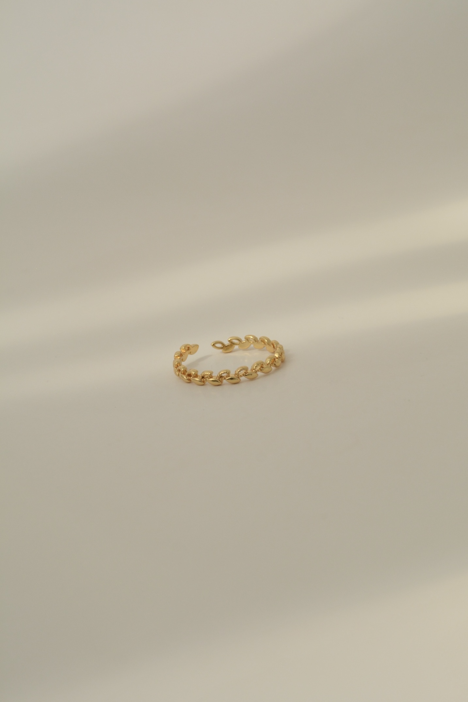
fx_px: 2340
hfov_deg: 11.4
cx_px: 234
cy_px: 351
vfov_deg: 17.1
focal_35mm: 120
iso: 500
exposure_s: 1/2000
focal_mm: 80
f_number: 11
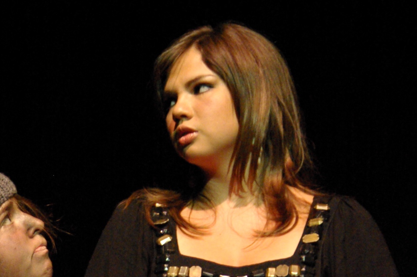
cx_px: -6
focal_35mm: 227
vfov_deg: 6.0
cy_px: 281
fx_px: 2629
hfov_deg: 9.0
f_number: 4.5
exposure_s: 1/30
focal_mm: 63
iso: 1600
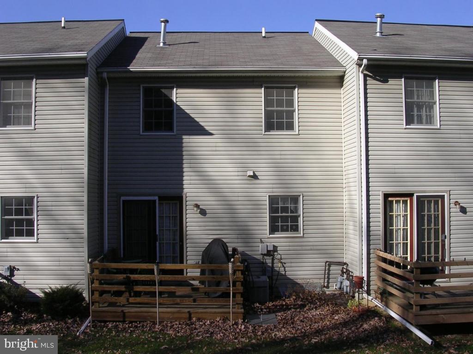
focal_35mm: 38
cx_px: 236
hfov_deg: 49.0
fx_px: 519
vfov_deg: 37.7
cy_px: 177
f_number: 5.6
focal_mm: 5.8
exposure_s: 1/267
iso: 100
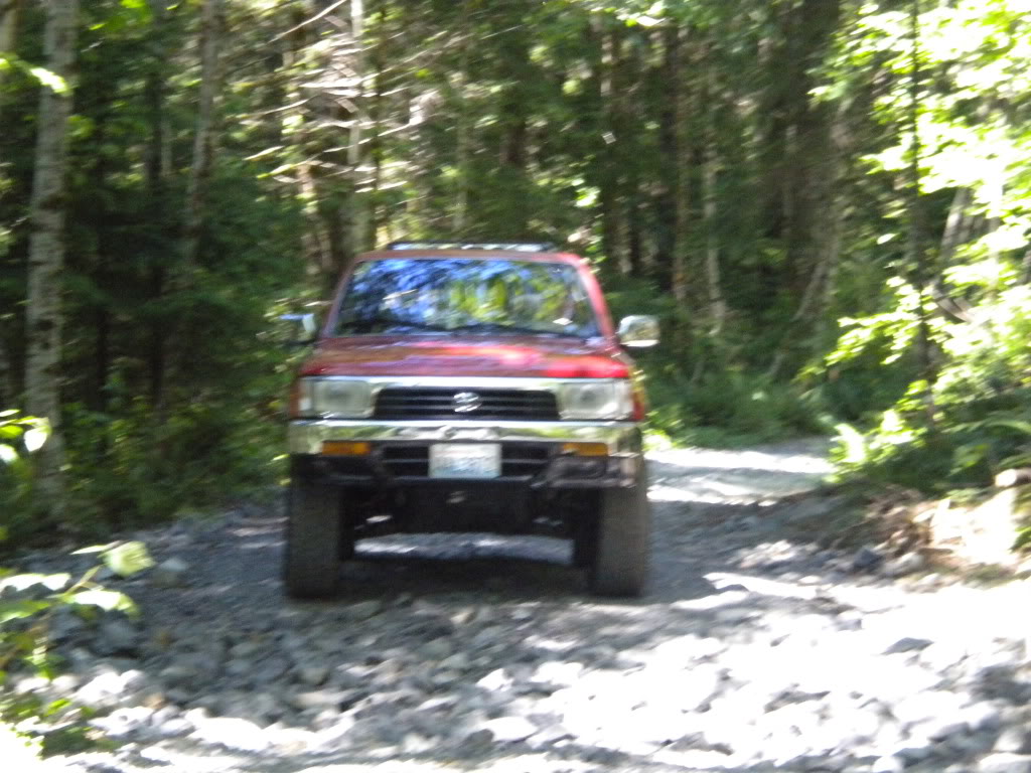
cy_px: 386
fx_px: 3127
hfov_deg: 18.7
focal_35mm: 105
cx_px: 516
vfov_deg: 14.1
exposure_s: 1/115
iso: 800
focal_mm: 18.9
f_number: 5.9
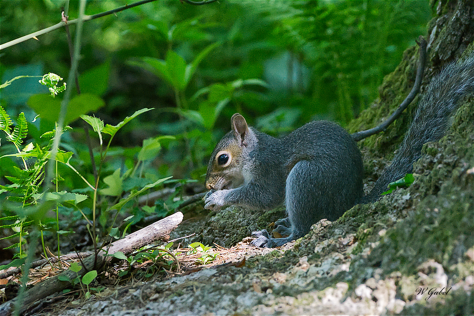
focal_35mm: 750
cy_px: 158
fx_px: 9871
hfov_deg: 2.8
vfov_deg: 1.8
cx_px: 237
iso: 25600
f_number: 7.1
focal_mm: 500
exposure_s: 1/2500
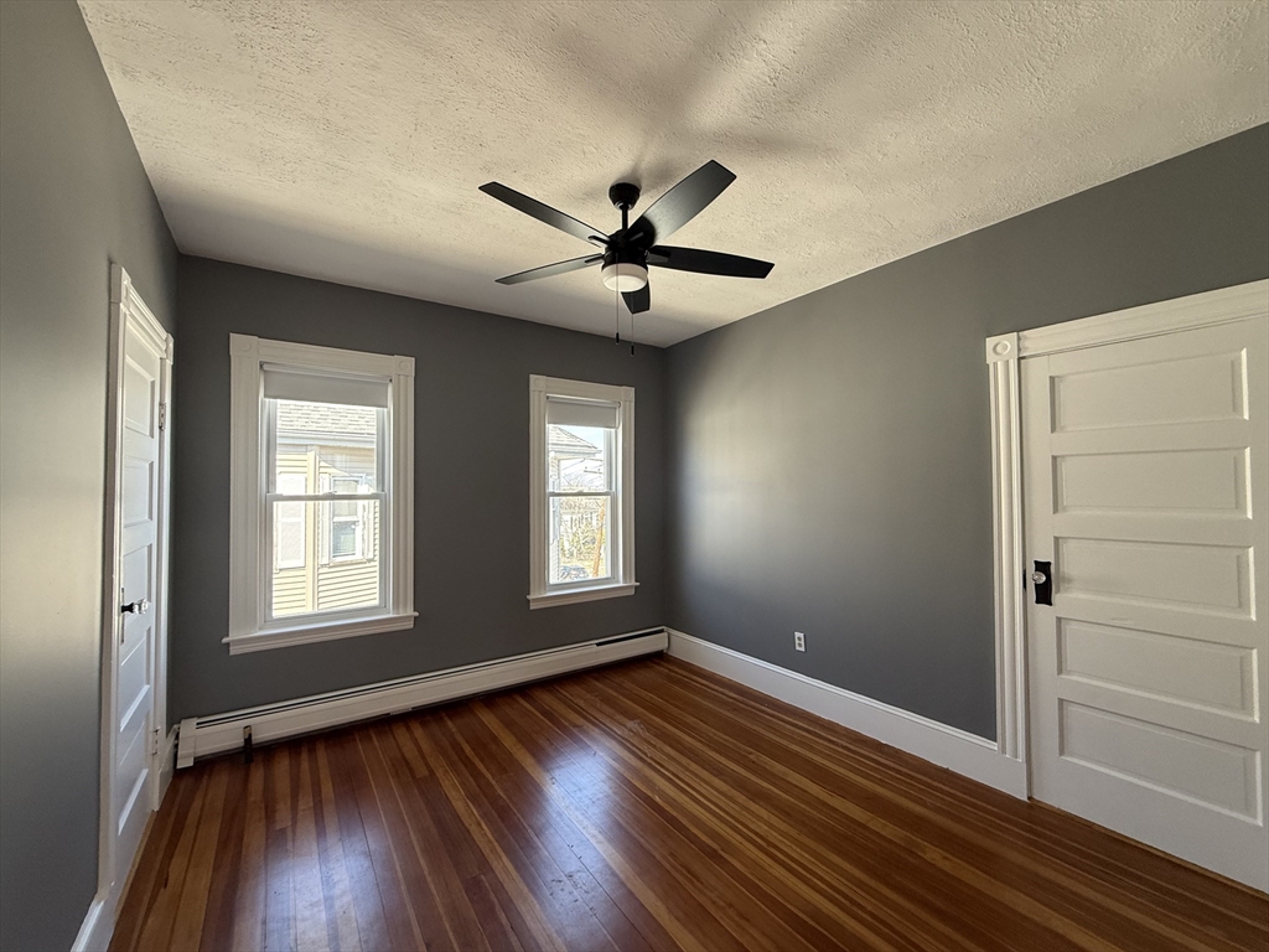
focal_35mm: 14
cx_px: 634
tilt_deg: +1.5
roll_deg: +0.7
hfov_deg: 102.1
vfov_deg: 85.7
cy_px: 476
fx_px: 513
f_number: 2.2
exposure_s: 1/99
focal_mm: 2.22
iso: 160
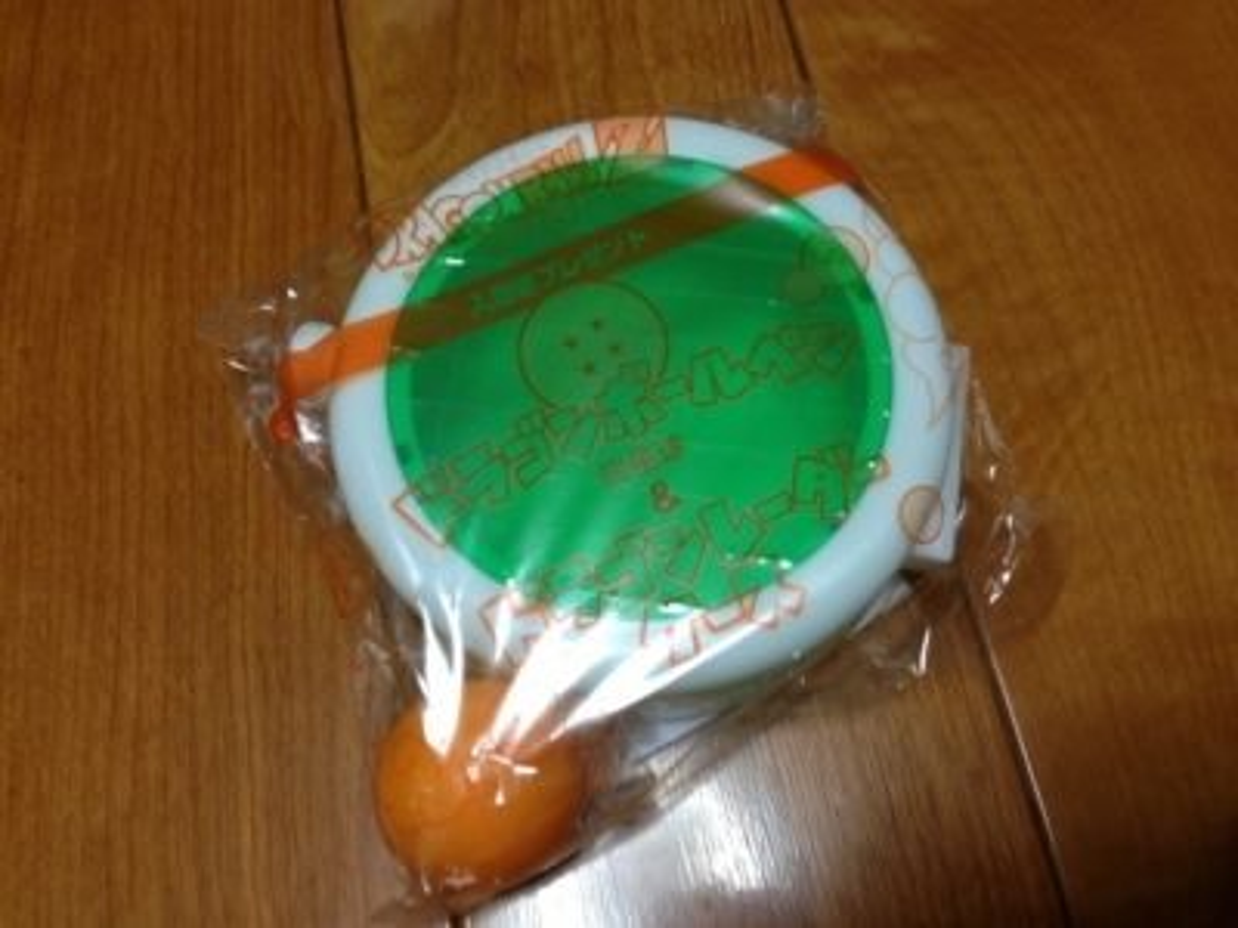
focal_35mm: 33
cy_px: 464
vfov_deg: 42.9
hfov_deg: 55.4
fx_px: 1180
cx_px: 619
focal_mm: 4.13
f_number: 2.4
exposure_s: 1/20
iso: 125
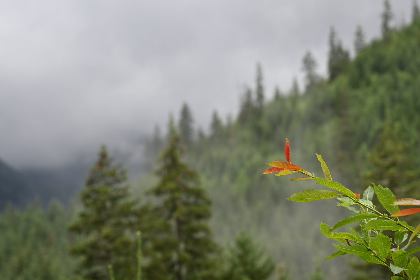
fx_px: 1307
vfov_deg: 12.2
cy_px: 142
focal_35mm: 112
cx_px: 292
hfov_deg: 18.2
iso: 100
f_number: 4
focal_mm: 63
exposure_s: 1/250
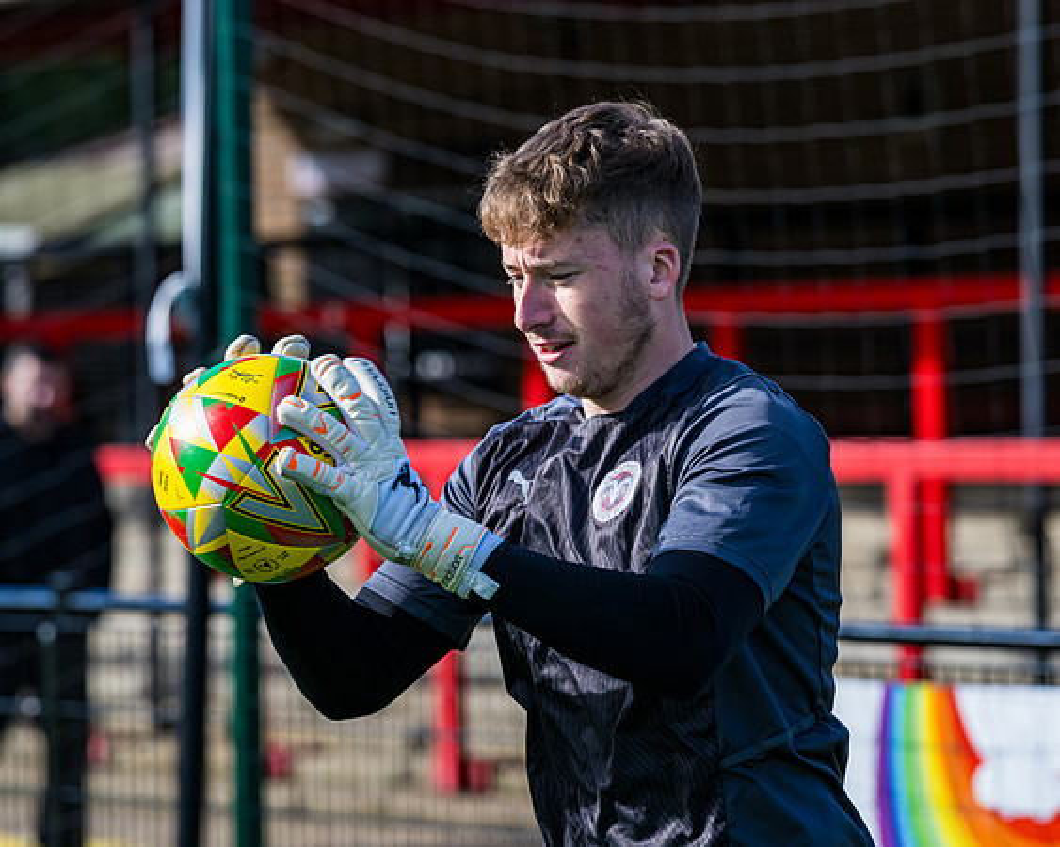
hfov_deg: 11.0
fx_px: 5489
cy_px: 407
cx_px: 541
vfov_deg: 8.8
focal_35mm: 175
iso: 400
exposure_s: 1/2000
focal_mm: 135
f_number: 4
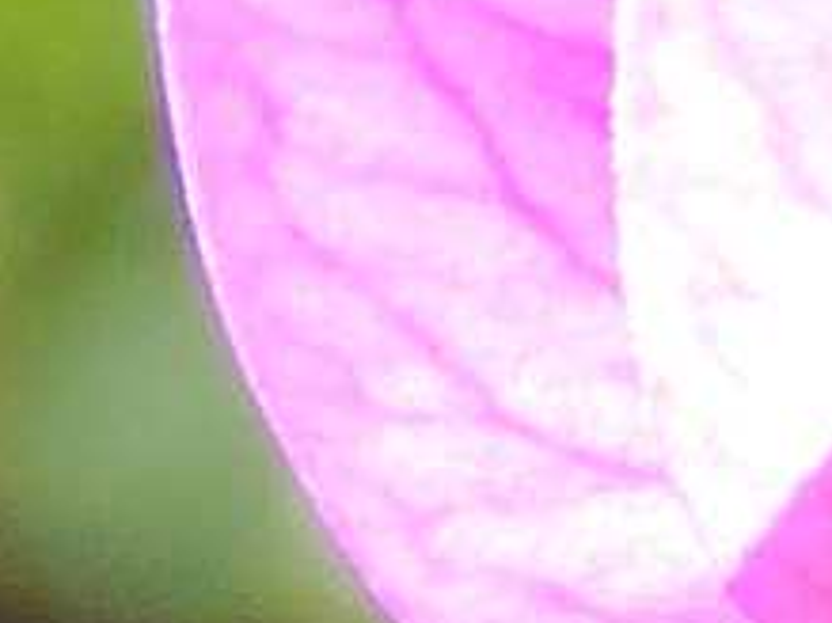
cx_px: 1751
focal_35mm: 1133
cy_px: 1105
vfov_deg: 1.3
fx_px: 27217
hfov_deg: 1.7
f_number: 4.4
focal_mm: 27.6
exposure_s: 1/200
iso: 80
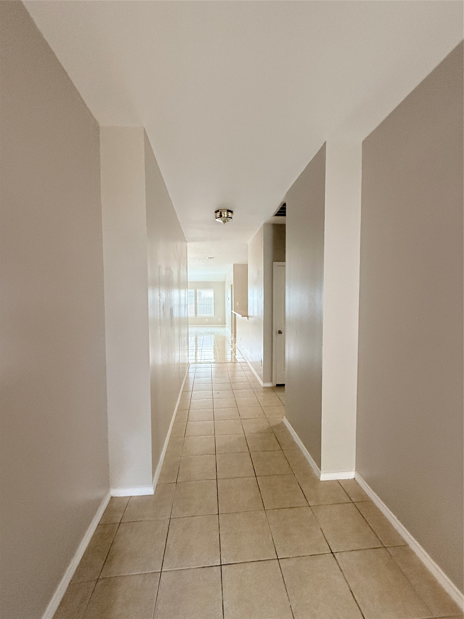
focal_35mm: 14
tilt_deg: +4.8
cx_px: 232
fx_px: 250
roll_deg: +2.3
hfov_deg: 85.7
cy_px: 310
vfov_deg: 102.1
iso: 500
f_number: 2.2
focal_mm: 2.22
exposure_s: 1/120
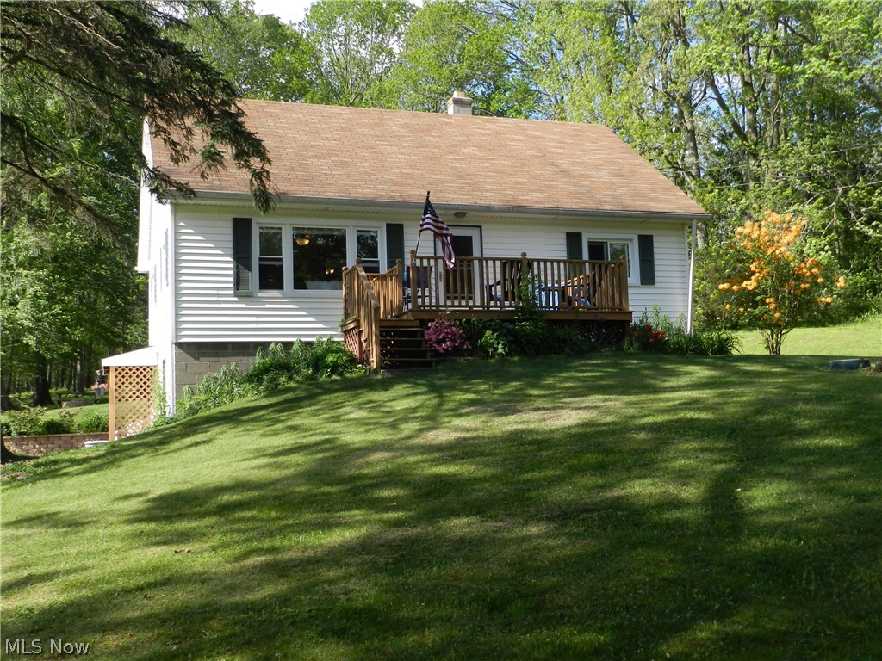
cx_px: 441
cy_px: 330
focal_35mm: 38
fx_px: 968
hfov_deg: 49.0
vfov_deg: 37.7
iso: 160
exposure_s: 1/500
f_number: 4
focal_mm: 6.7
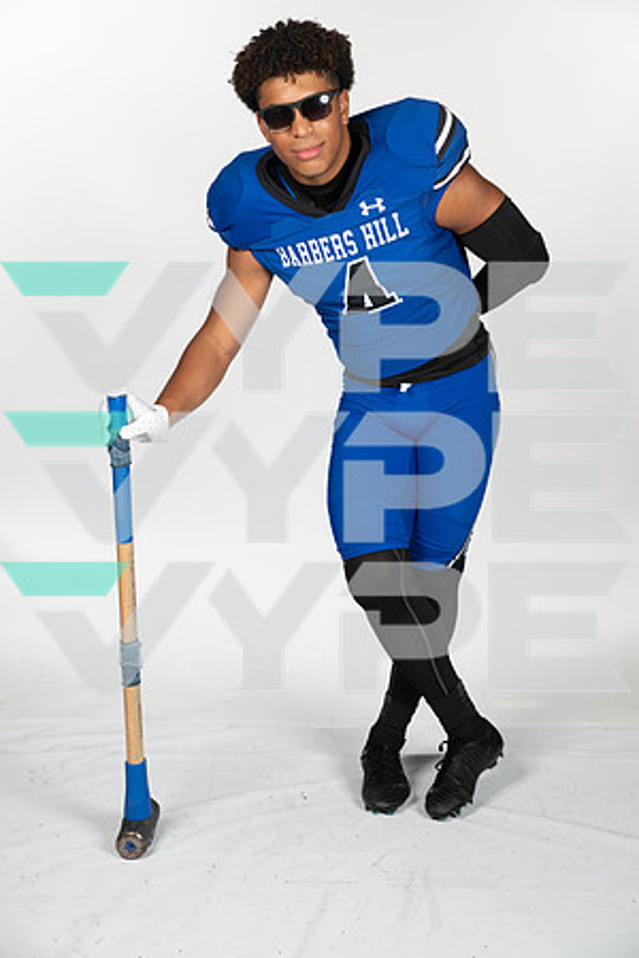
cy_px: 479
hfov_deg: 20.9
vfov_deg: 31.0
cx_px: 320
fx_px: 1730
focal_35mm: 65
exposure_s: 1/400
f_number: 7.1
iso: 250
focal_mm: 65
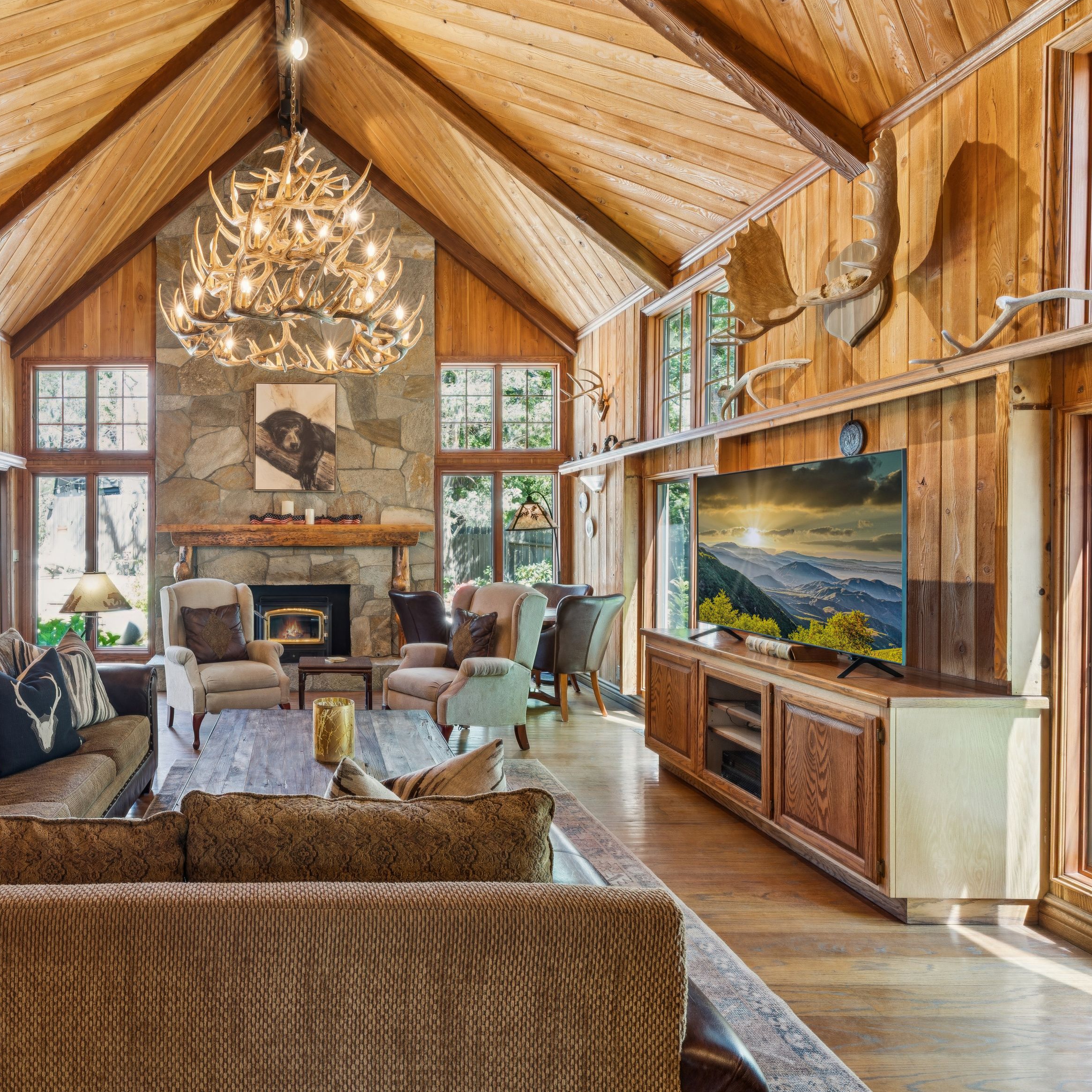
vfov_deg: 71.8
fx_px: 754
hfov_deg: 67.9
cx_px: 292
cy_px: 538
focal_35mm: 21
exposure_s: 2
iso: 100
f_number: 13
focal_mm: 16.1
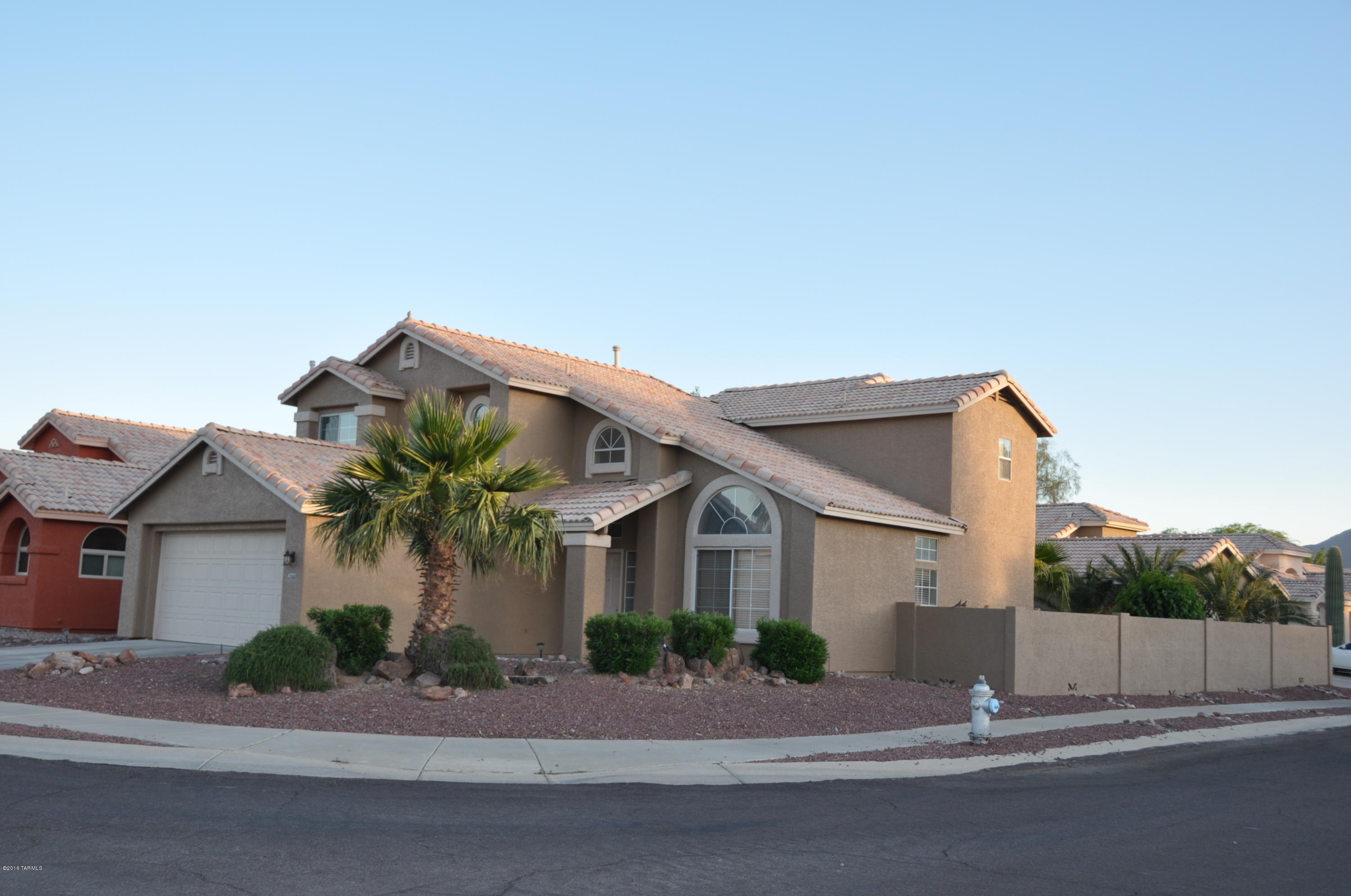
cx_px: 676
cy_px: 448
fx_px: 1349
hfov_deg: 53.2
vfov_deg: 36.8
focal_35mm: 36
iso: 200
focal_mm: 24
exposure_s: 1/200
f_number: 5
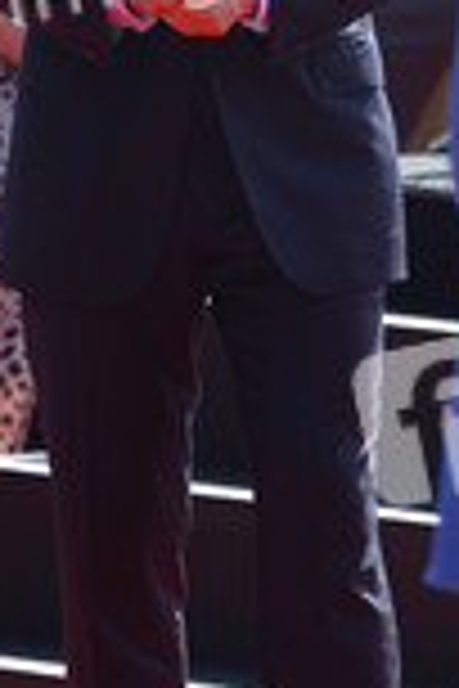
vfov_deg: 3.9
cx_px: 178
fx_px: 9982
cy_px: 175
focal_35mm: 522
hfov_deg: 2.6
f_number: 6.3
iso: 160
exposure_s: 1/250
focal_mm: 200
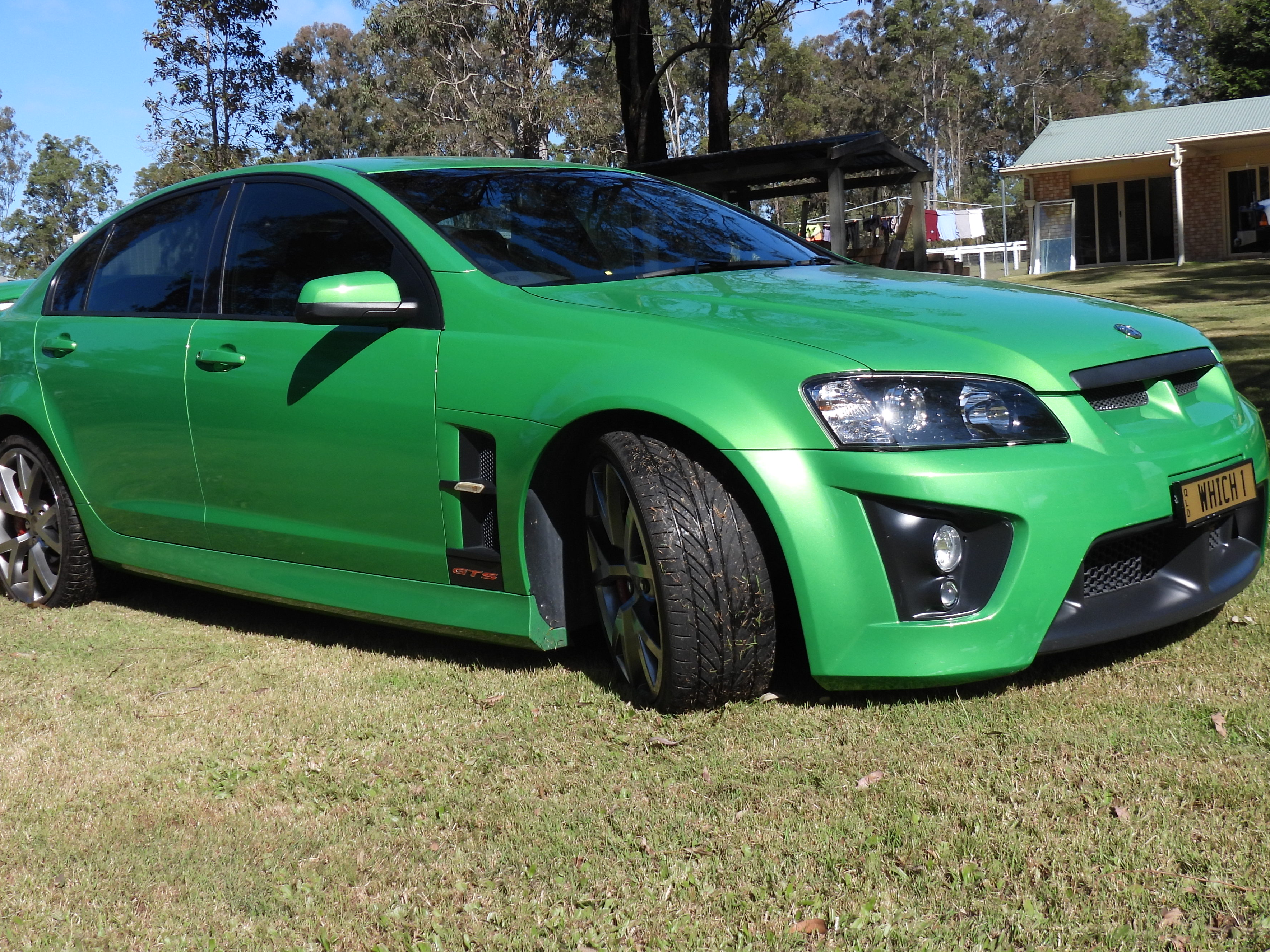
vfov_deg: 33.6
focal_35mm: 43
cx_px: 608
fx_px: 1578
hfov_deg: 43.8
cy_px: 430
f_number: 3.2
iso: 100
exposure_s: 1/1250
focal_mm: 5.9
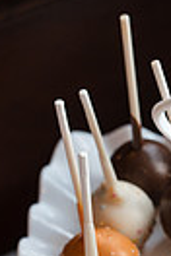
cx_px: 249
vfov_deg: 10.3
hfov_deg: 6.9
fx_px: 1404
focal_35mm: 197
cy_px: 285
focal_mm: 58
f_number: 4
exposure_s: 1/250
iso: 800
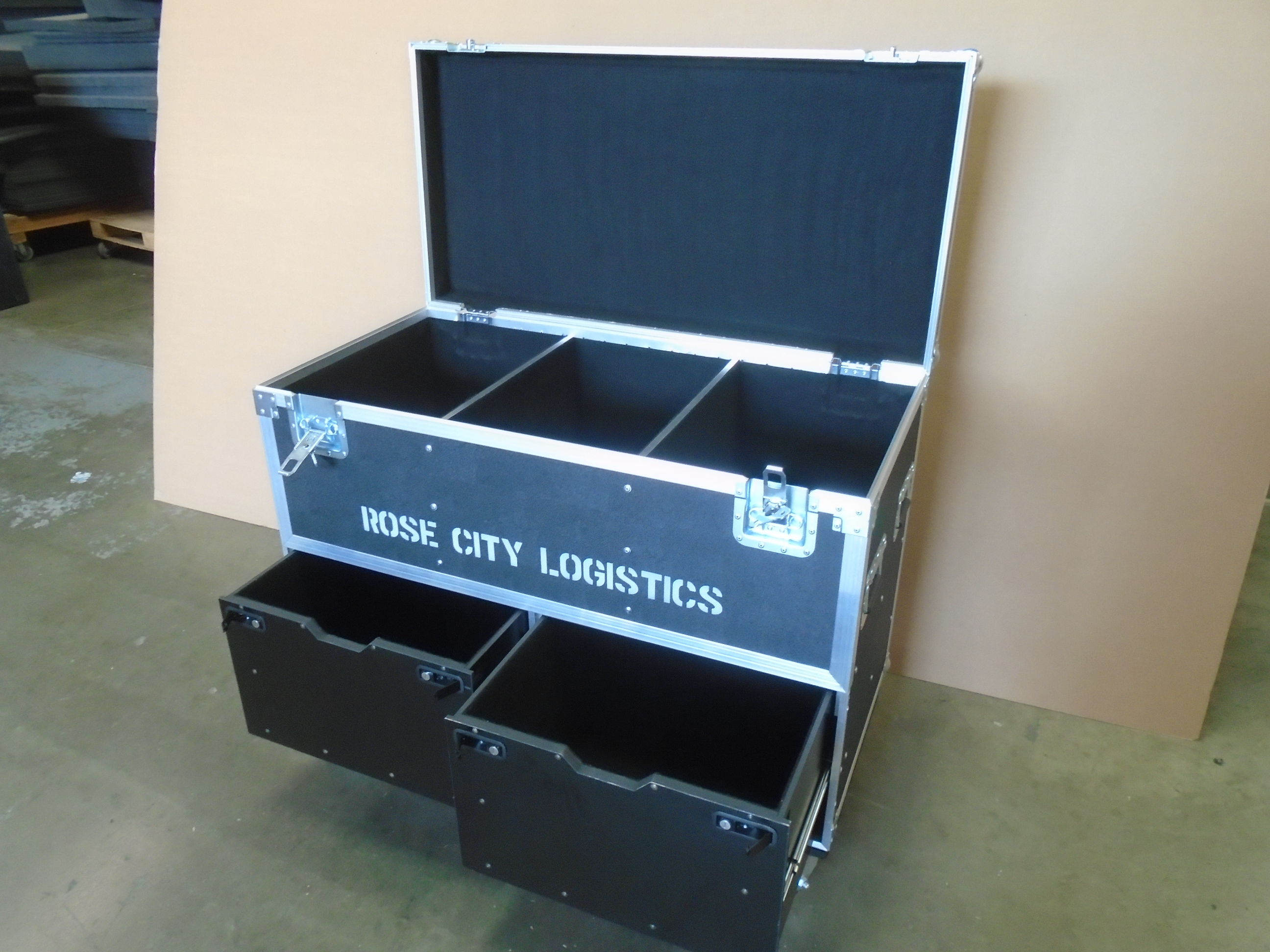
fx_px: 954
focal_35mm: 26
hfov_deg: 67.3
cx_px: 635
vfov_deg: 53.1
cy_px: 476
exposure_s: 1/30
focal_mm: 4.6
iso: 320
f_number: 3.2
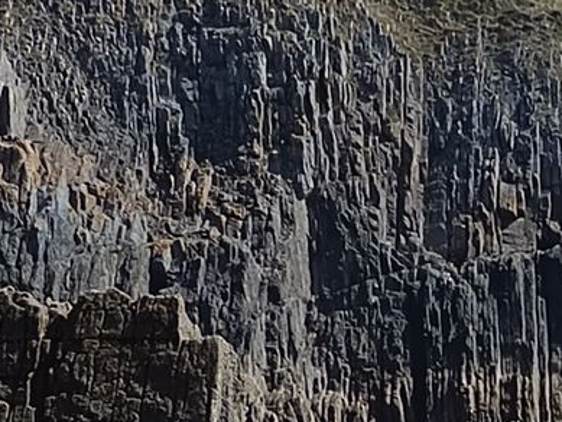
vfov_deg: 9.3
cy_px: 435
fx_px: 2566
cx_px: 558
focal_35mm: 158
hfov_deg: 12.4
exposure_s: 1/659
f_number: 1.75
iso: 100
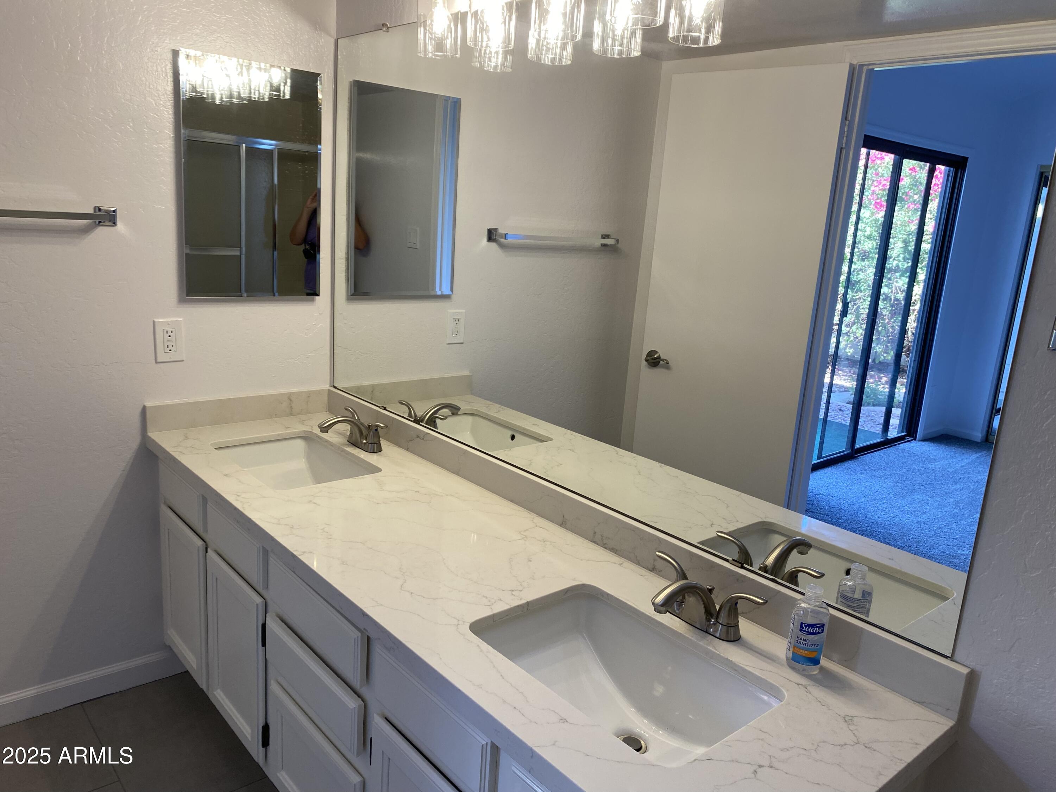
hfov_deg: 67.3
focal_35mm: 26
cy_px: 396
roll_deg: -4.6
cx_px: 528
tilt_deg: -14.9
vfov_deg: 53.1
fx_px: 793
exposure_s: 1/120
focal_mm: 4.25
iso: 80
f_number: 1.8
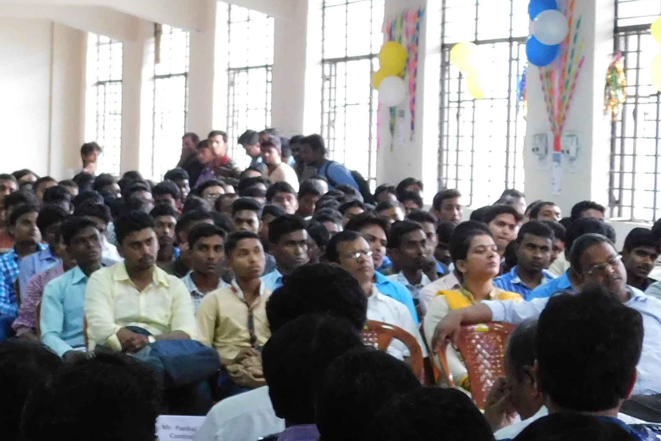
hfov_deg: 10.9
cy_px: 227
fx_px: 3397
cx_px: -104
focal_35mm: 185
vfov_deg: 7.4
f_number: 4.2
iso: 400
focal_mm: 11.7
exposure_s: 1/15
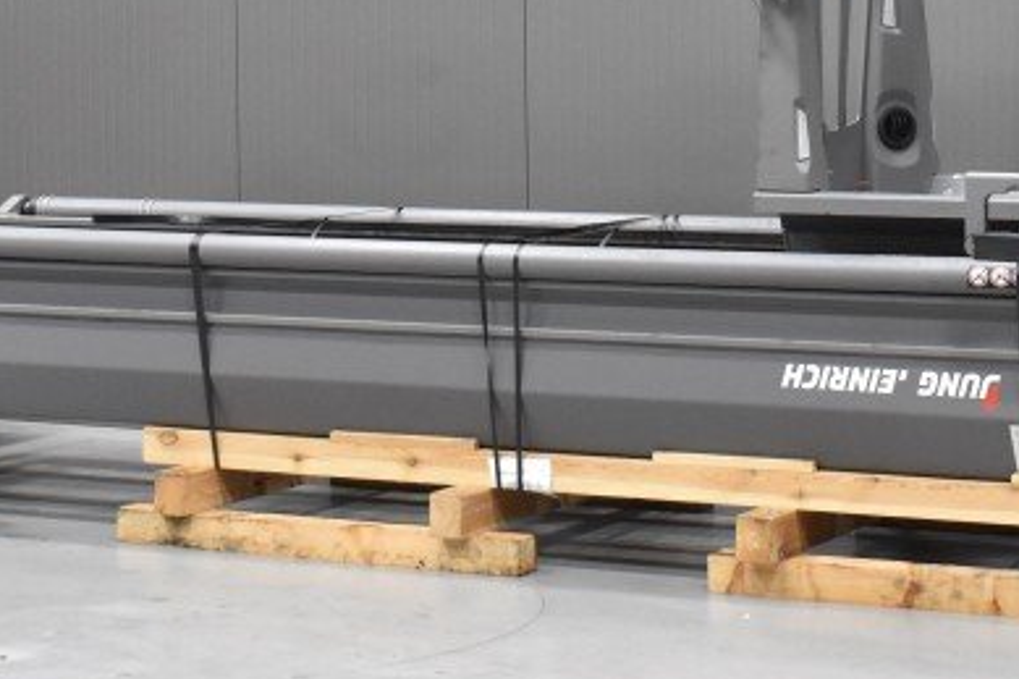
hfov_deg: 19.1
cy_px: 5
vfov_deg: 12.7
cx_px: 665
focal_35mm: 107
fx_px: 3014
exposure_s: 1/50
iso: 1600
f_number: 5
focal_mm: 23
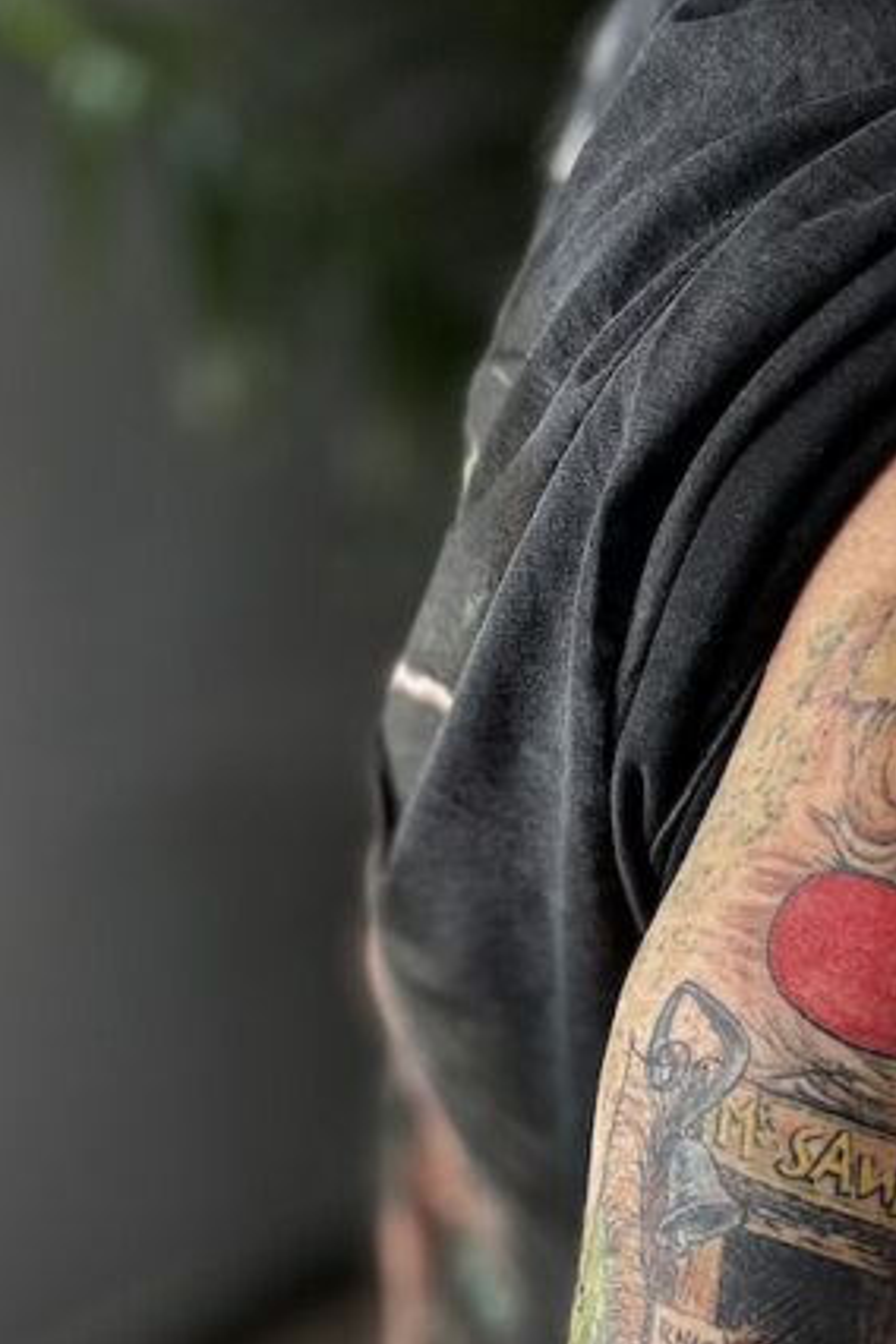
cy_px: 1451
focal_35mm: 60
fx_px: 2240
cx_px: 697
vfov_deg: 30.2
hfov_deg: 22.4
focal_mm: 6.76
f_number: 1.78
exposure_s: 1/100
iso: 125
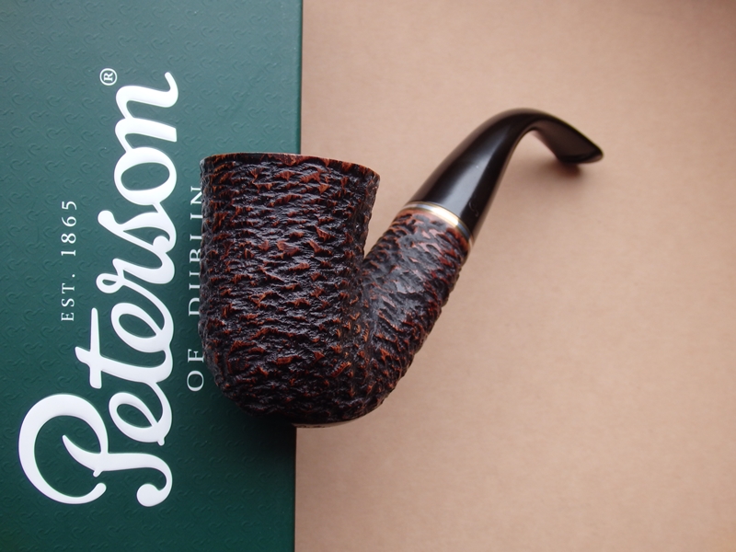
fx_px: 957
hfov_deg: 42.1
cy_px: 276
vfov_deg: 32.2
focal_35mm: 45
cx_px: 368
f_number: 3.8
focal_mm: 8
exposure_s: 1/20
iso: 125
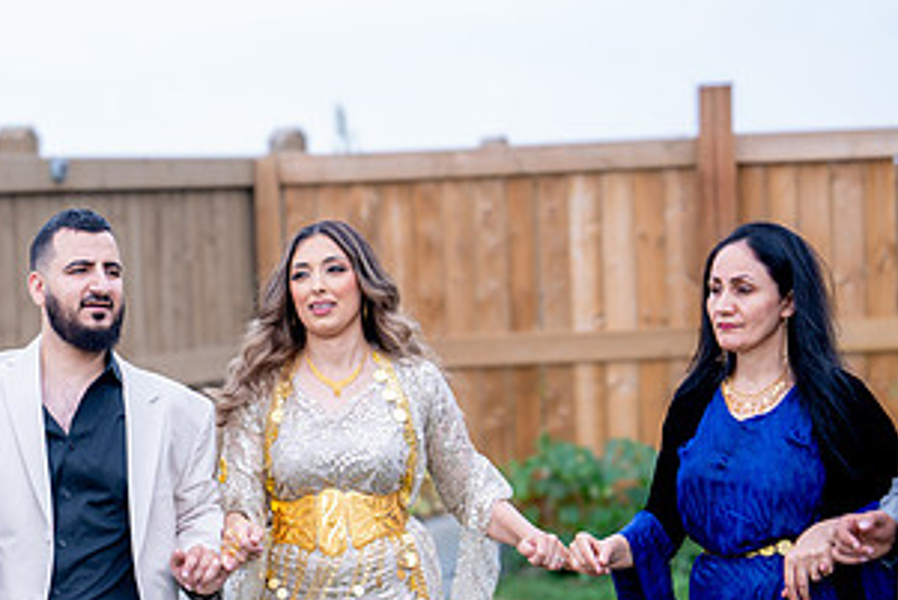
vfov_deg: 10.1
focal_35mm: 135
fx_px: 3369
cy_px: 527
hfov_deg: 15.0
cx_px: 116
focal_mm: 70
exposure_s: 1/250
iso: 100
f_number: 2.8
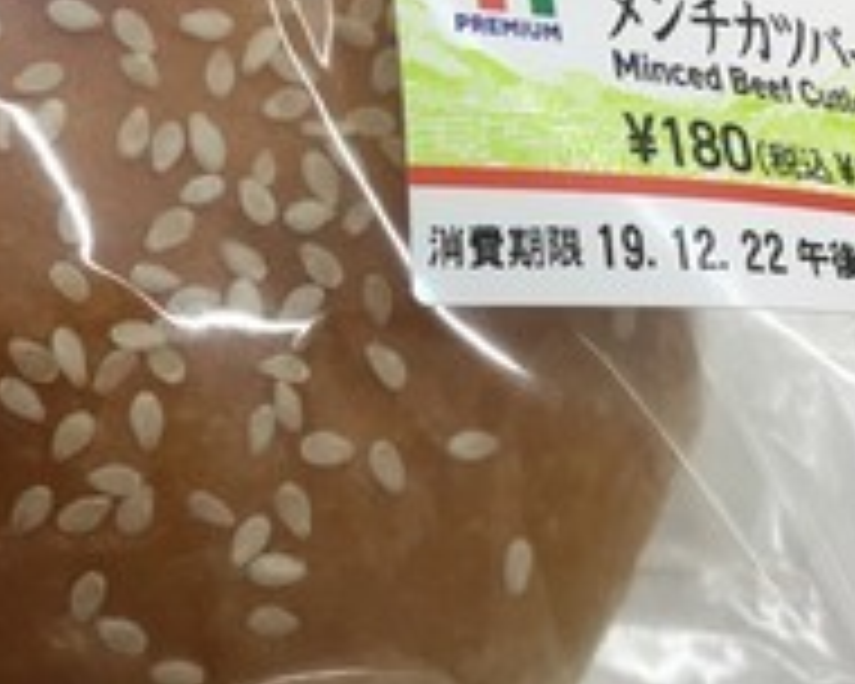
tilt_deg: -76.6
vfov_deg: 22.8
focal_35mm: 67
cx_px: 171
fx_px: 1695
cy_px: 369
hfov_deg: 27.7
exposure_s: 1/40
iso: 32
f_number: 2.2
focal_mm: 4.15
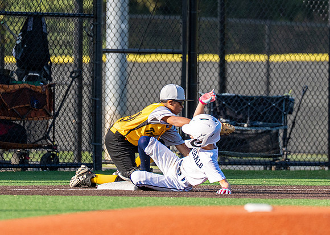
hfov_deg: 3.7
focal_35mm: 545
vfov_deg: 2.6
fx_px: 5108
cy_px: 44
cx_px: 181
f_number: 2.8
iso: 320
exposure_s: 1/4000
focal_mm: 200
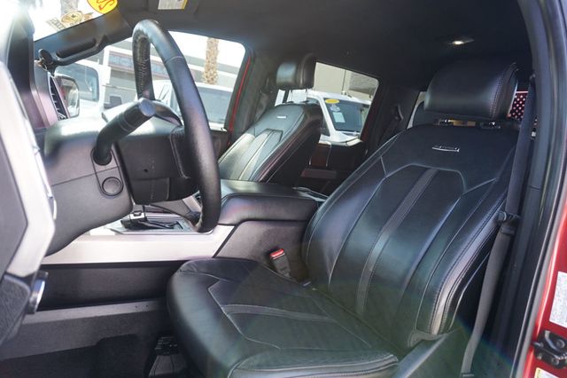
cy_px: 189
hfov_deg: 73.8
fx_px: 378
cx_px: 284
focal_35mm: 24
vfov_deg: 53.1
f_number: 4
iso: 160
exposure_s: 1/60
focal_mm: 16
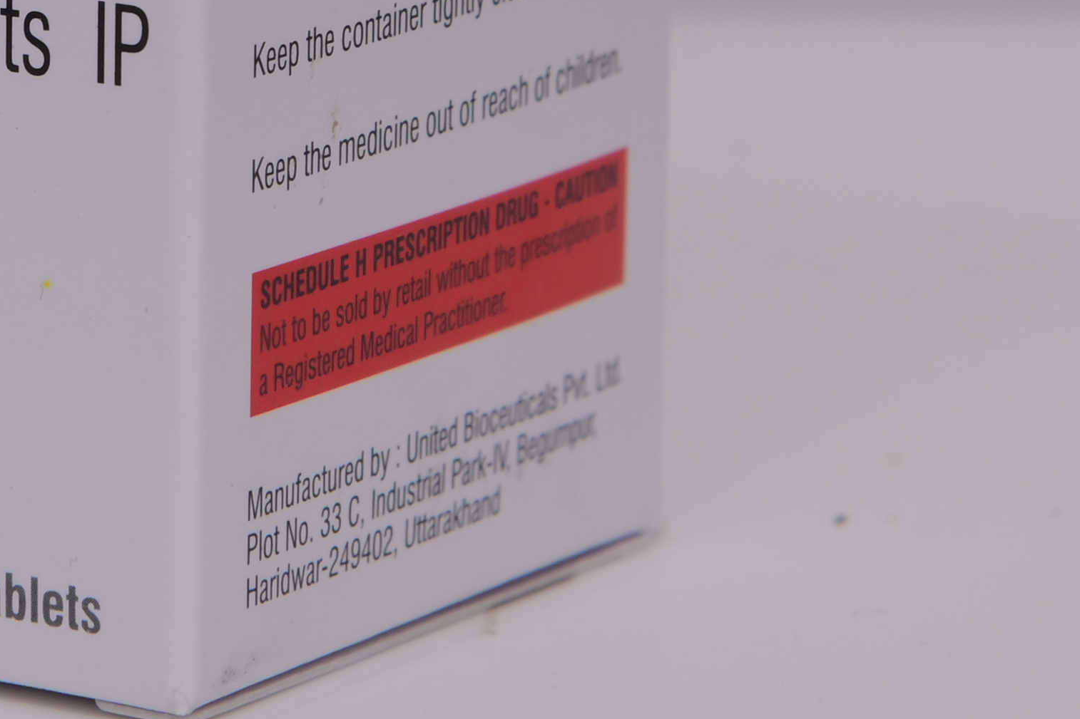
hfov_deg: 4.3
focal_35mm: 479
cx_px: 26
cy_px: -377
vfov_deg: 2.9
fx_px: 14367
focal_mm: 120
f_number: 8
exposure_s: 1/60
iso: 280
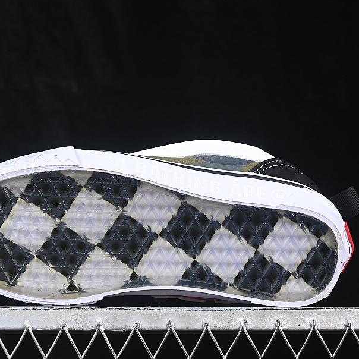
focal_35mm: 114
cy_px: 174
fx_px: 1338
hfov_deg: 15.3
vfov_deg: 15.3
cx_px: 150
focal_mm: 50
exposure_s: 1/60
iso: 160
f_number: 6.3
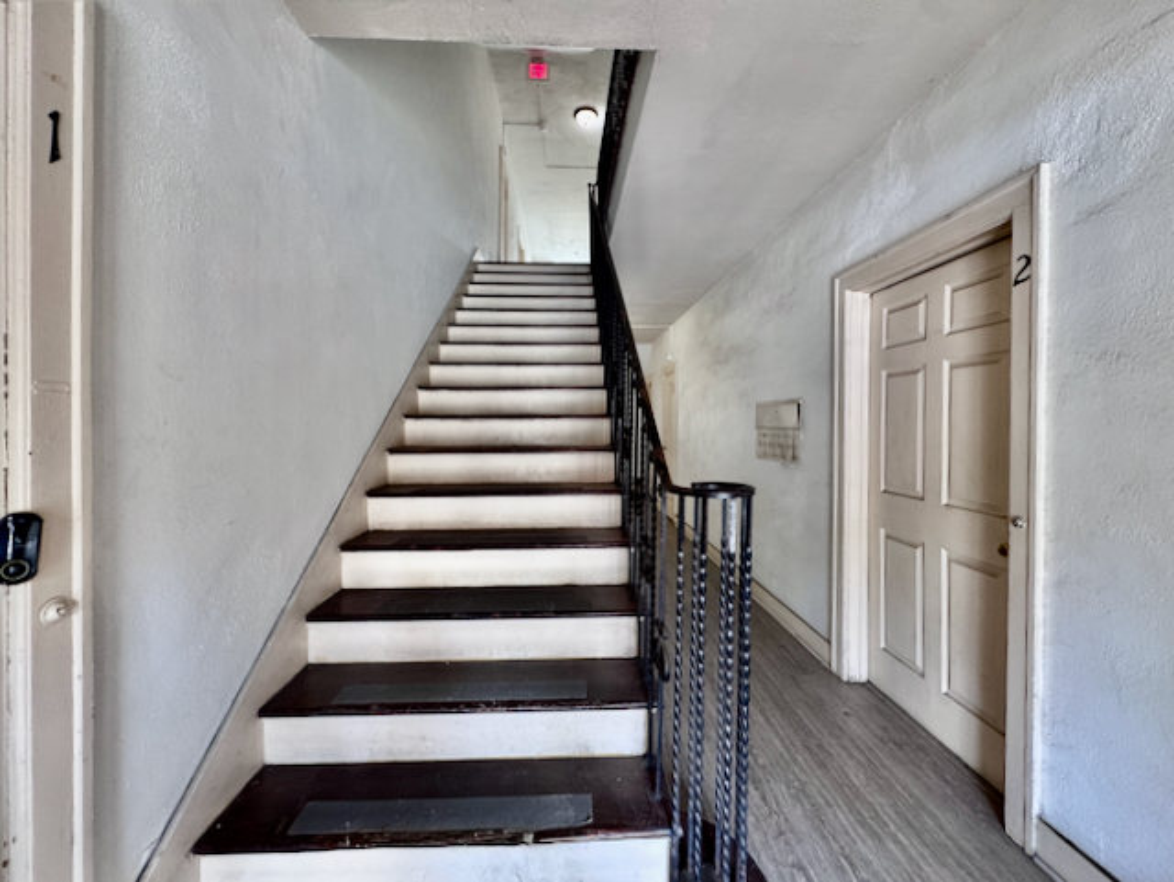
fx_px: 475
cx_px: 587
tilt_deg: -3.4
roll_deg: -0.3
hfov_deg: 102.0
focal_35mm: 14
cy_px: 441
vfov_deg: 85.8
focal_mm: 2.22
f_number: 2.2
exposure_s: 1/60
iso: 200
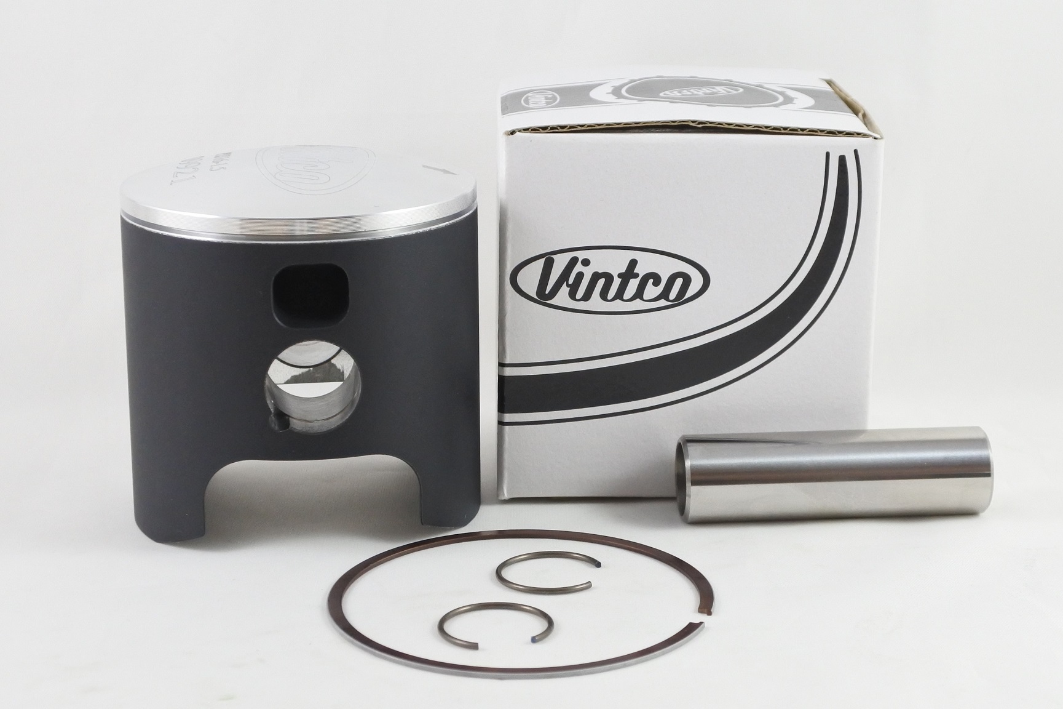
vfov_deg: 31.9
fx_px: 1240
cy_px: 354
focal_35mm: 42
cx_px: 532
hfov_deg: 46.4
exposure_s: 1/125
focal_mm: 15.7
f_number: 4.2
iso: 560
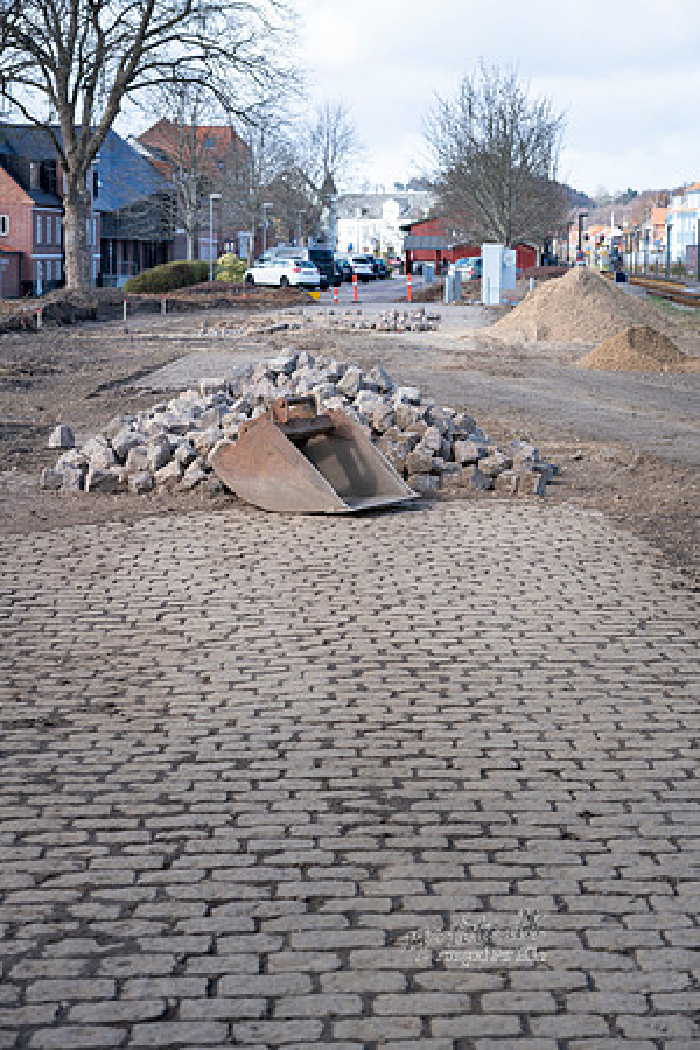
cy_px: 525
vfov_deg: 23.9
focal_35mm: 85
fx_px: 2479
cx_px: 350
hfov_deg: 16.1
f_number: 6.3
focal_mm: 85
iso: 100
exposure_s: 1/100
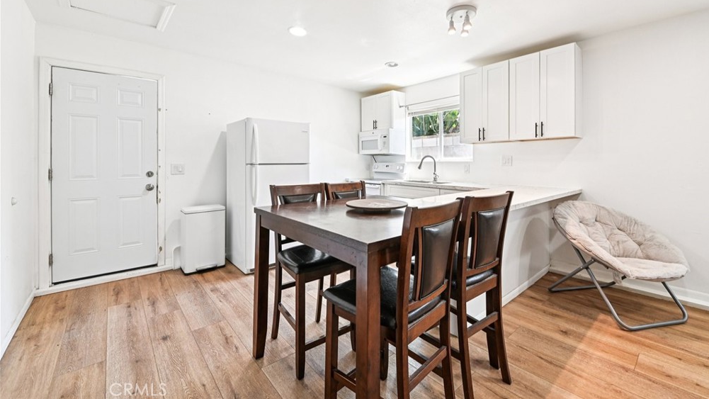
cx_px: 362
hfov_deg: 103.0
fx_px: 282
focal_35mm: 15
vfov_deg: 69.8
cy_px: 158
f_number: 8
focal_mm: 14
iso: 250
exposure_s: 1/5
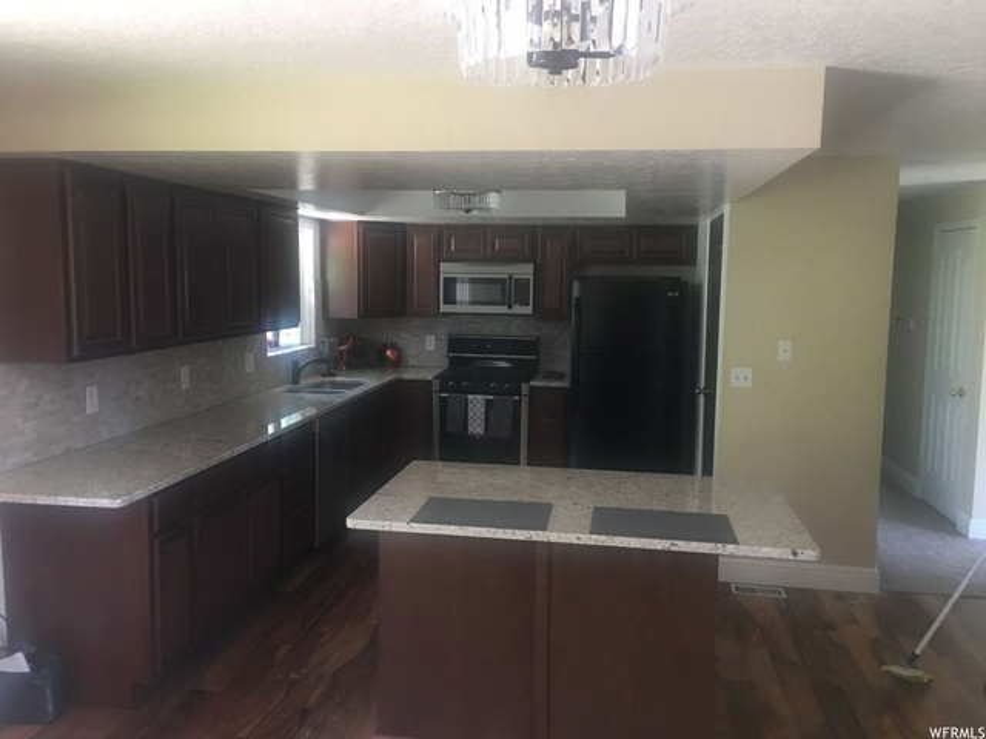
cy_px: 370
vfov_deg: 48.2
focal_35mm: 29
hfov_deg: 61.7
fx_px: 826
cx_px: 493
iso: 80
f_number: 2.2
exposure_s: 1/15
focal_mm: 4.15
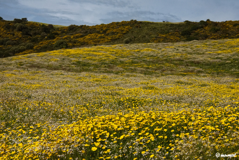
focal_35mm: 84
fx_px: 558
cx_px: 120
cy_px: 80
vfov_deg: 16.3
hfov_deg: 24.2
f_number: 11
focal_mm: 56
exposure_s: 1/1250
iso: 500
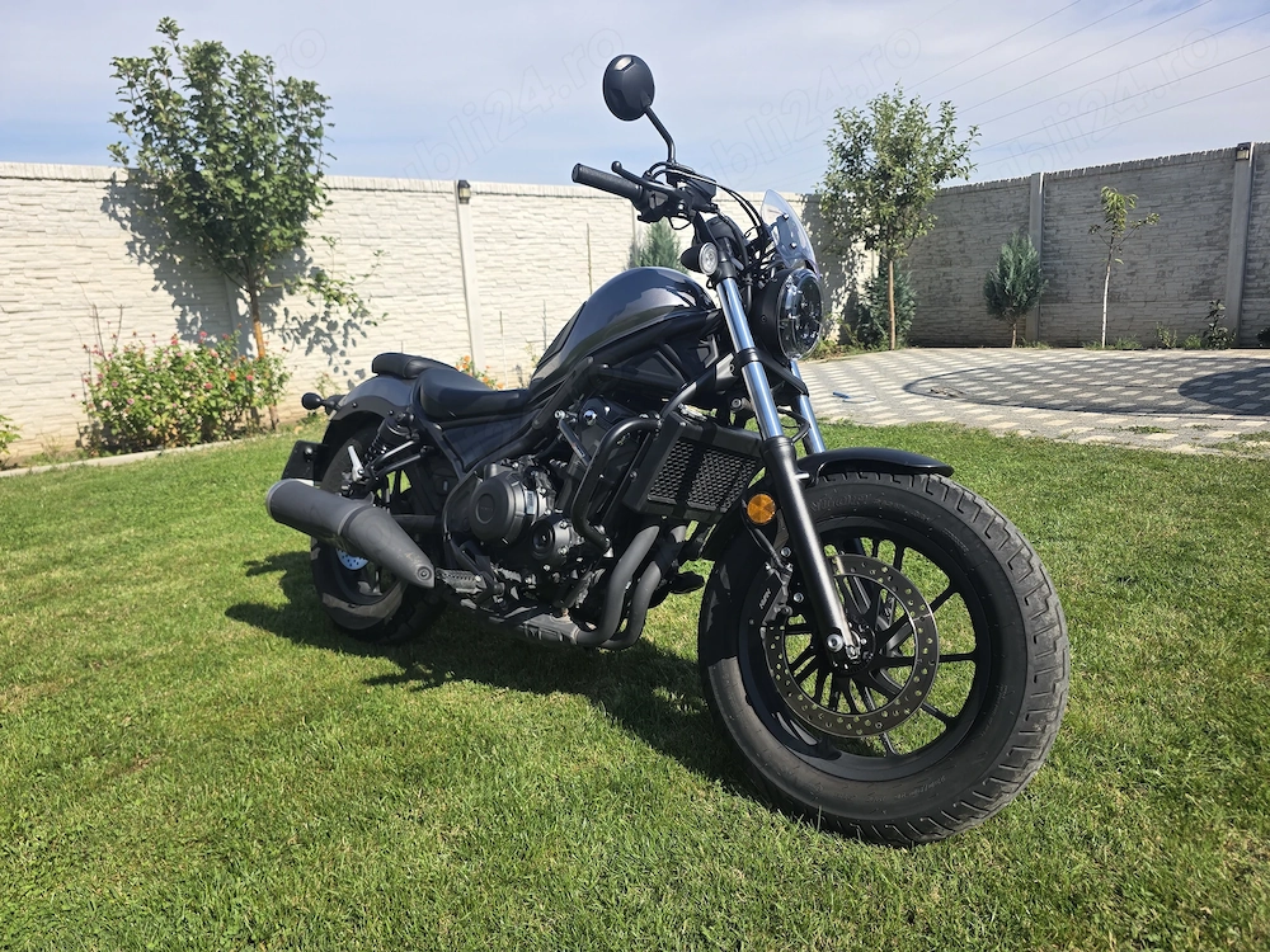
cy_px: 476
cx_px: 635
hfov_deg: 73.9
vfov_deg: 58.9
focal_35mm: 23
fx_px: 844
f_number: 1.7
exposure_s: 1/4237
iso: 80
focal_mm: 6.3
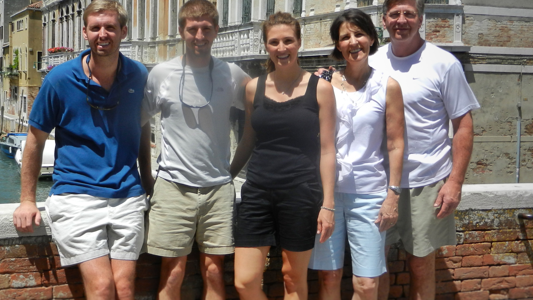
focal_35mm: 50
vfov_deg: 24.0
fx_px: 707
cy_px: 139
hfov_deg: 41.0
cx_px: 198
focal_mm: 5.9
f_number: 3.8
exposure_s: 1/1600
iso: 160
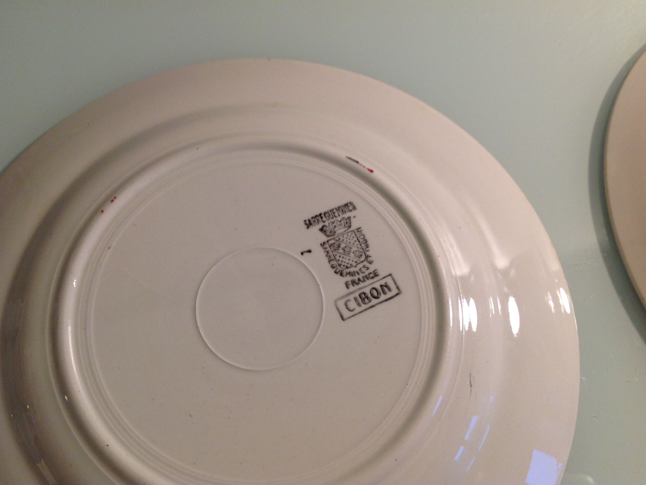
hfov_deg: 51.4
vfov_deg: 39.7
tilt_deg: -68.7
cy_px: 240
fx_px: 672
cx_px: 316
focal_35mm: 36
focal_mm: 4.28
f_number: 2.4
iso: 64
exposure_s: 1/17
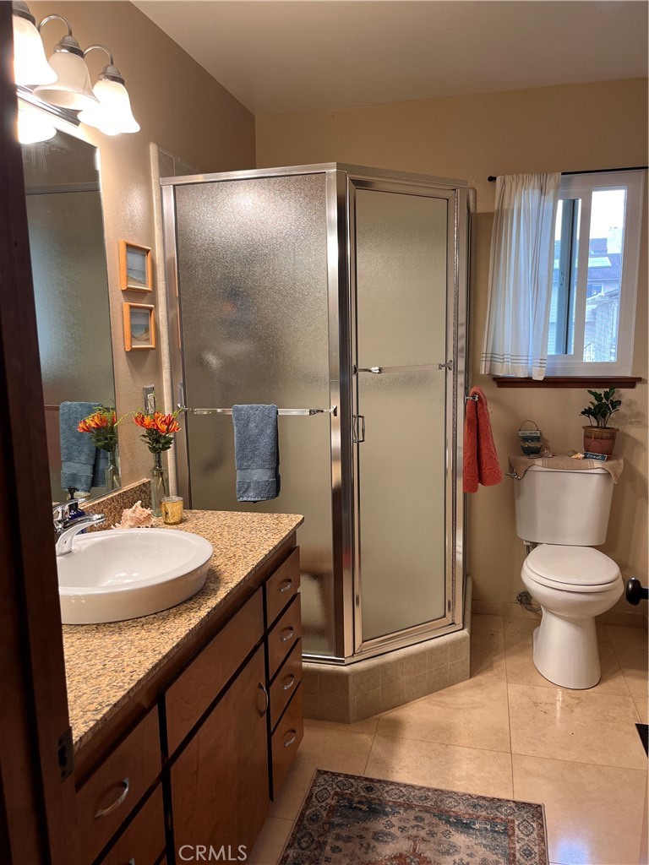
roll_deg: +0.7
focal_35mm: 26
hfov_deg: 53.1
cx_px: 324
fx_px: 650
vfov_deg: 67.3
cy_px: 432
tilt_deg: -9.2
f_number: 1.6
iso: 80
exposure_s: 1/60
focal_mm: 5.1
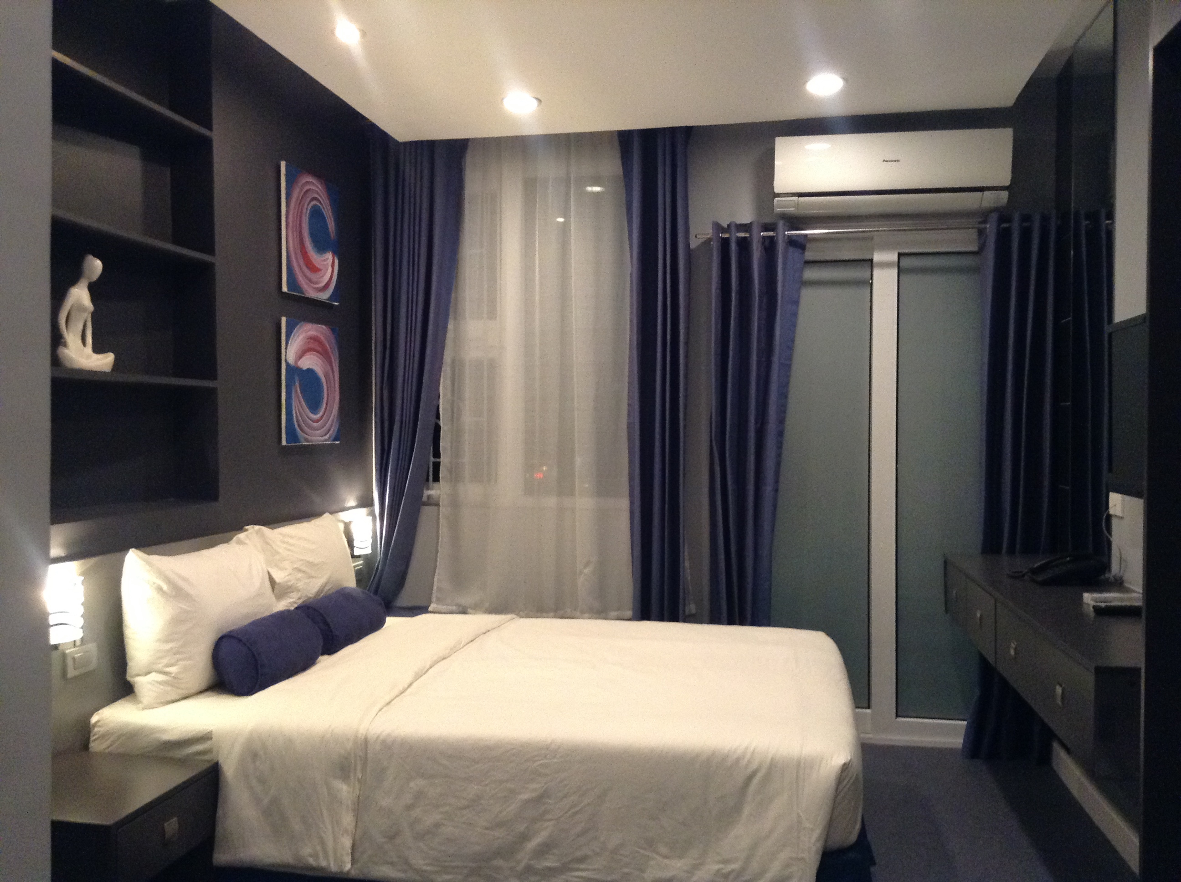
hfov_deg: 55.4
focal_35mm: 33
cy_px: 441
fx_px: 1124
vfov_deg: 42.8
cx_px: 590
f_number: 2.4
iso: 250
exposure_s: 1/17
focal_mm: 3.3
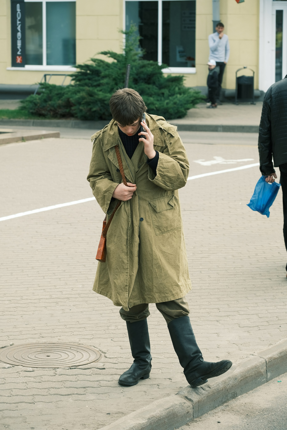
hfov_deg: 12.1
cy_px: 215
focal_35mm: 113
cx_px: 144
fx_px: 1351
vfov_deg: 18.1
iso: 200
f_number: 5
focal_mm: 75.4
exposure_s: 1/200
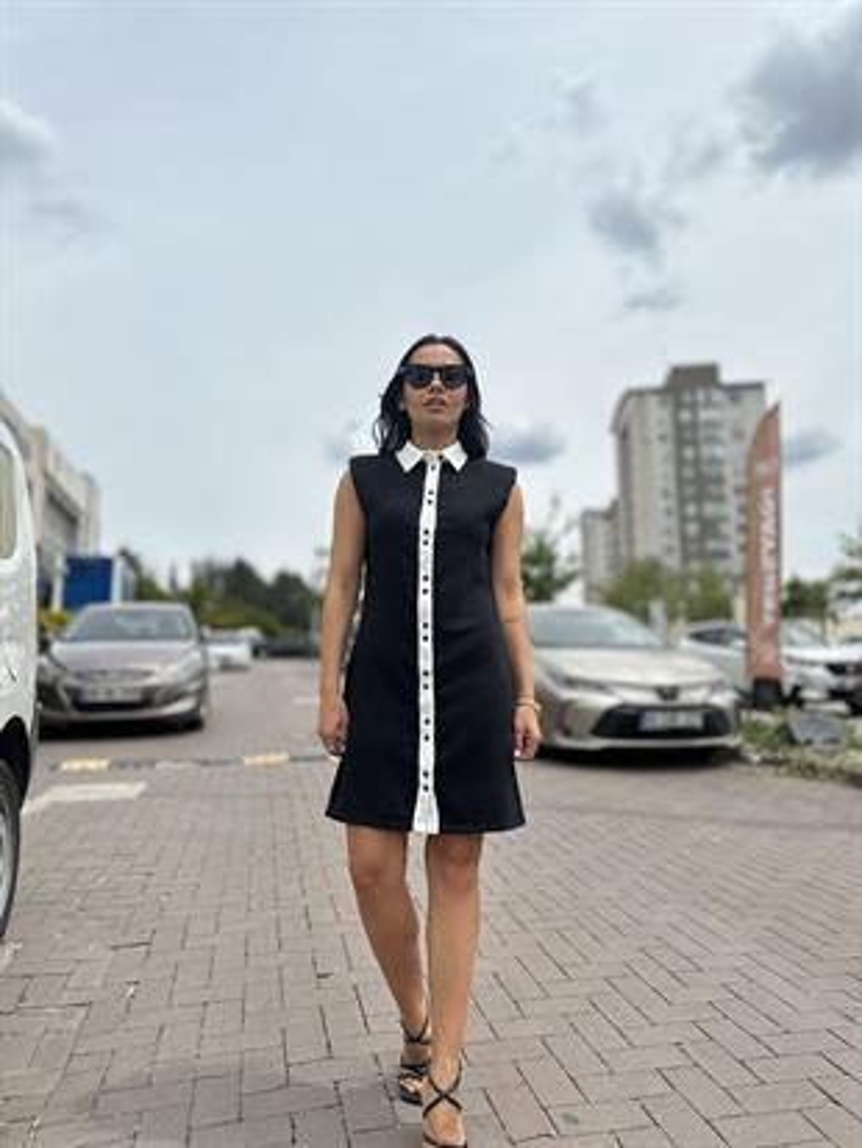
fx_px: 796
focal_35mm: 24
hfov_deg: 56.8
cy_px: 574
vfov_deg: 71.6
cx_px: 431
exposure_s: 1/8929
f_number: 1.78
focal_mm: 6.86
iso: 80
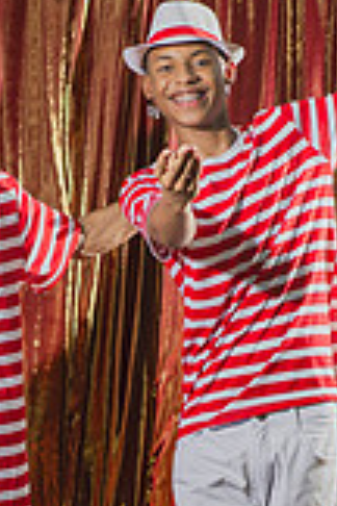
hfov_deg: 5.8
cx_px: 136
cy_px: 356
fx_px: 3314
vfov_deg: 8.7
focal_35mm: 236
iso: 200
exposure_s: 1/200
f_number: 2.5
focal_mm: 85
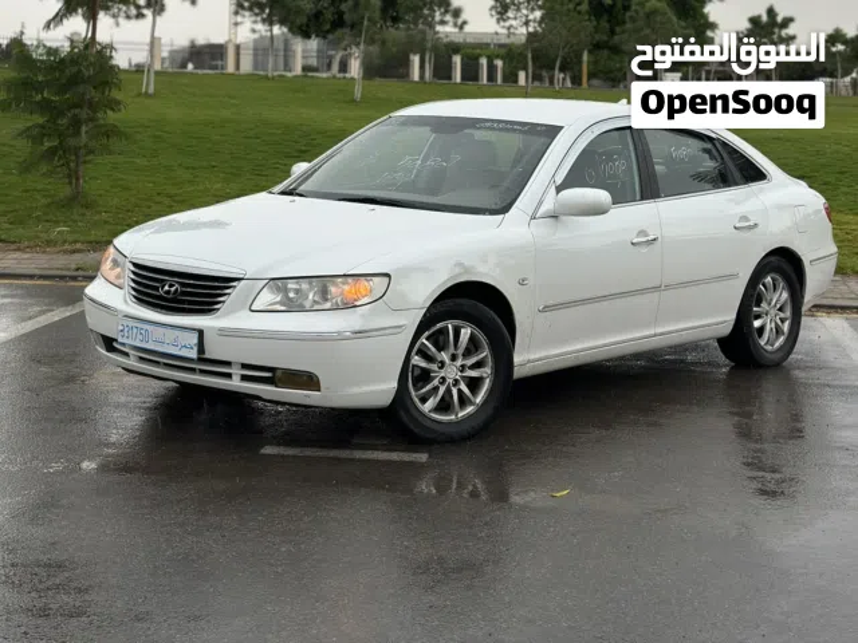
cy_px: 322
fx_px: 1190
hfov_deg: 39.7
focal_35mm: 48
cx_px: 429
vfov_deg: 30.3
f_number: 1.78
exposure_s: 1/344
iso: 80
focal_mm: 6.86
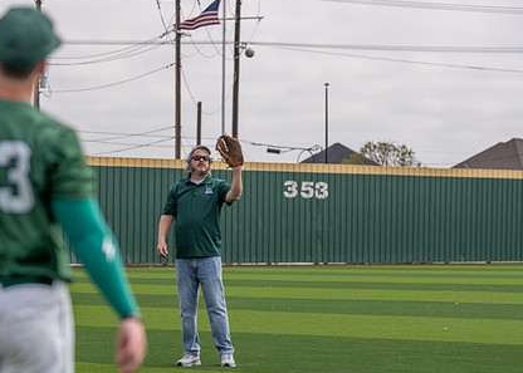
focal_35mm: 162
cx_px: 214
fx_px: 2406
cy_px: 221
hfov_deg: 12.4
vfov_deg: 8.9
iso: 125
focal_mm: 111
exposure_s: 1/2000
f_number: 2.8
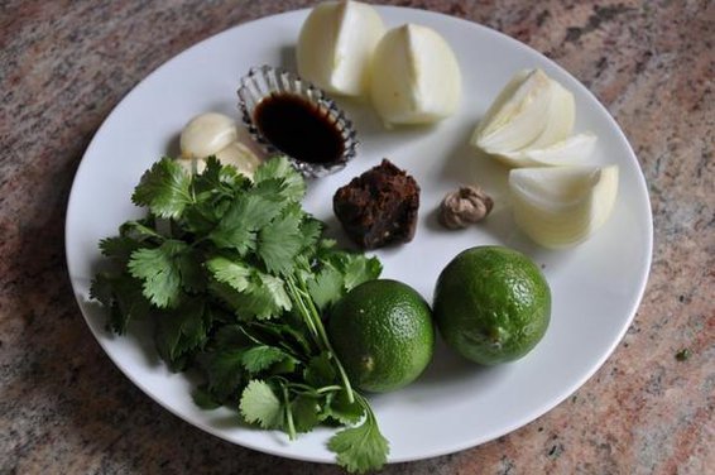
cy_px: 238
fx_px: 1012
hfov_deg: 38.9
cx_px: 358
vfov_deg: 26.4
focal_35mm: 51
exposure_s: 1/125
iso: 250
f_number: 5.6
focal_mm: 34
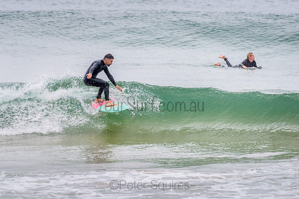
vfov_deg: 2.2
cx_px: 116
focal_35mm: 613
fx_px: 5095
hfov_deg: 3.4
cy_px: 96
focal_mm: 500
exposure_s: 1/1000
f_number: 5.6
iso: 800
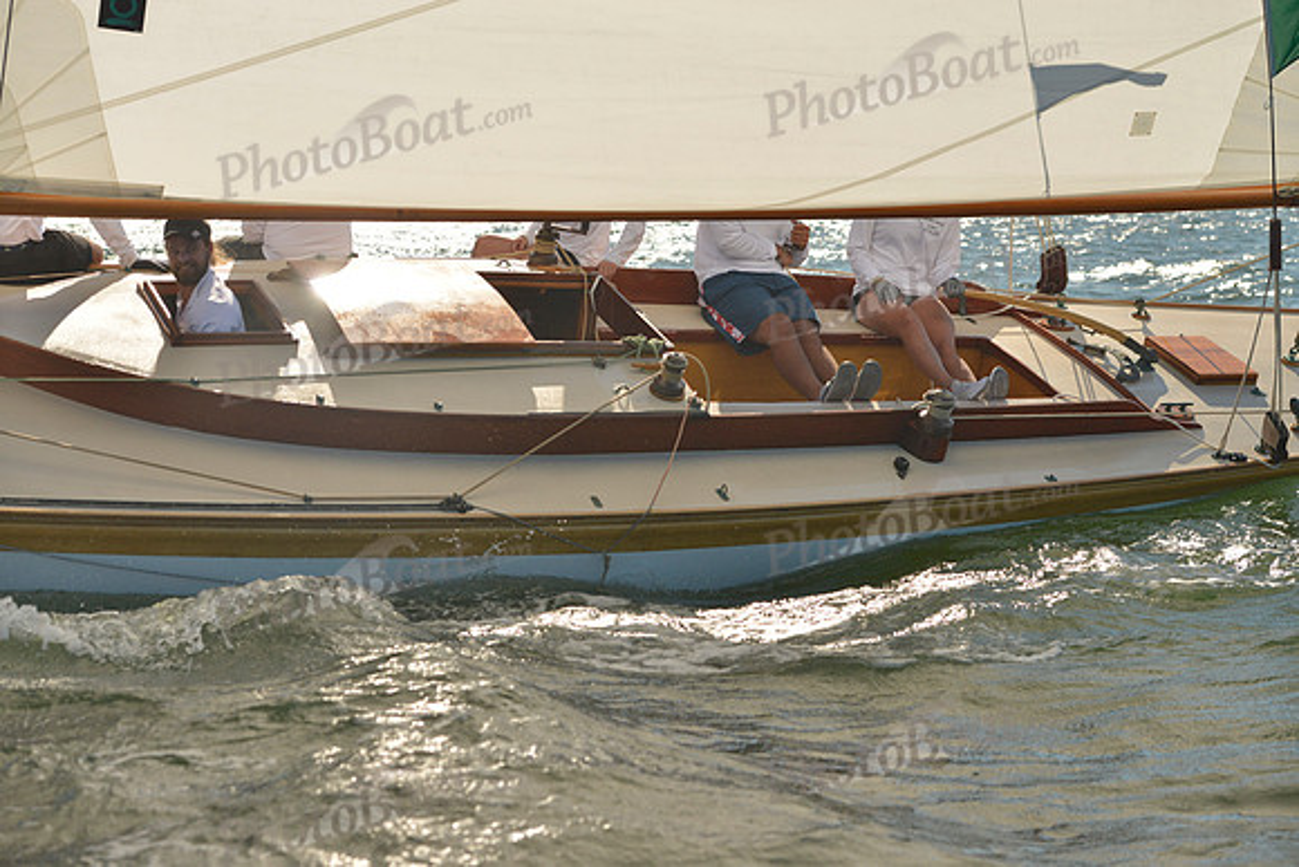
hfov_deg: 28.8
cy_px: 434
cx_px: 650
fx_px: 2526
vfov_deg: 19.5
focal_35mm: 70
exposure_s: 1/1250
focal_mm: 70
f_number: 6.3
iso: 400
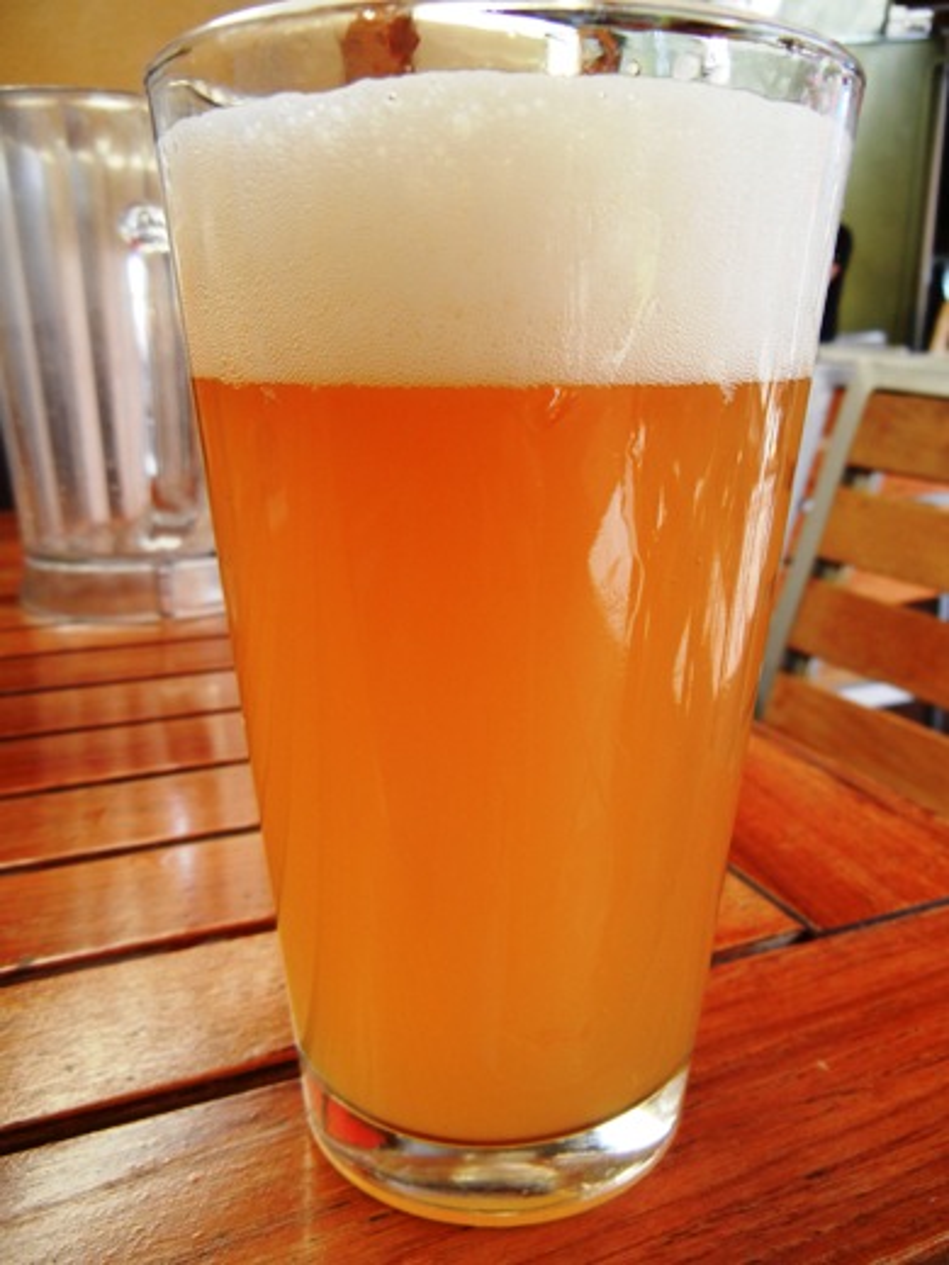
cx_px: 474
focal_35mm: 30
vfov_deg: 60.0
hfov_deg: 46.8
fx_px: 1097
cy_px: 632
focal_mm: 5.4
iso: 160
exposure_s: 1/99.1
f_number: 3.5
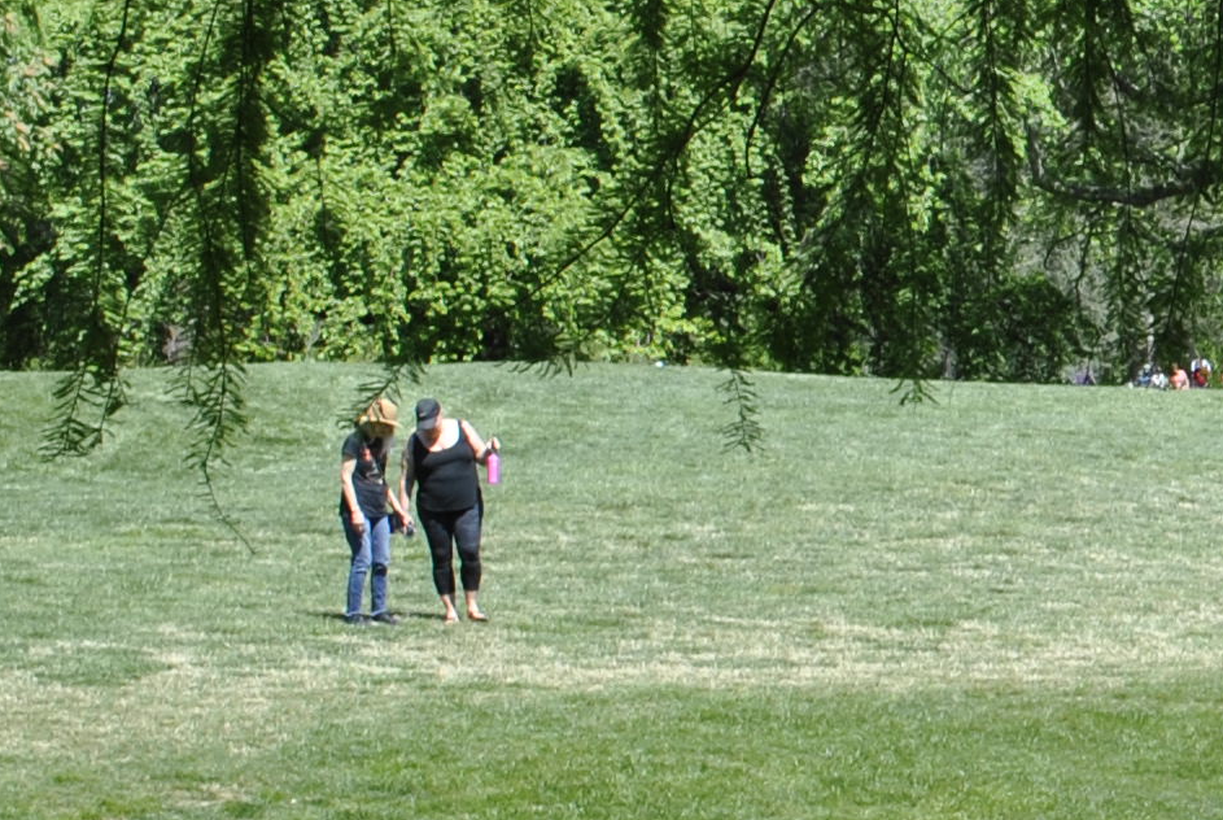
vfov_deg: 7.0
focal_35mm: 197
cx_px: 2030
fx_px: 6703
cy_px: 304
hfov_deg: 10.0
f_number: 8
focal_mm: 32
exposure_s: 1/125
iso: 100
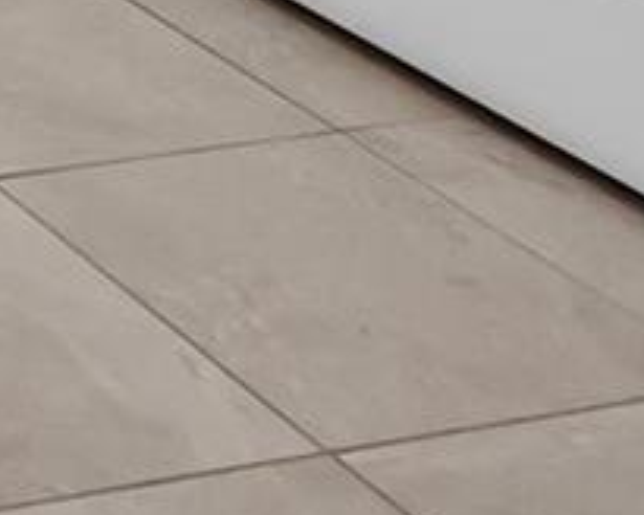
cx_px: -1062
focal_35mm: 117
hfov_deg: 12.0
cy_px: -1058
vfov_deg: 9.8
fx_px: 2230
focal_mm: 16
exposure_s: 1/30
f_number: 8
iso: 400
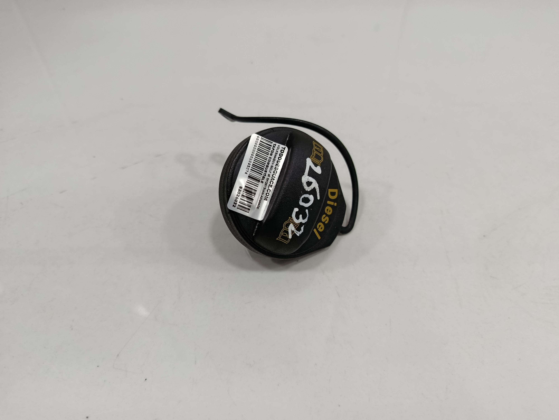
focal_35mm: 24
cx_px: 280
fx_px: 388
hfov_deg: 71.6
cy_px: 210
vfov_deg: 56.8
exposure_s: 1/100
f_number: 1.7
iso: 813
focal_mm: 5.24
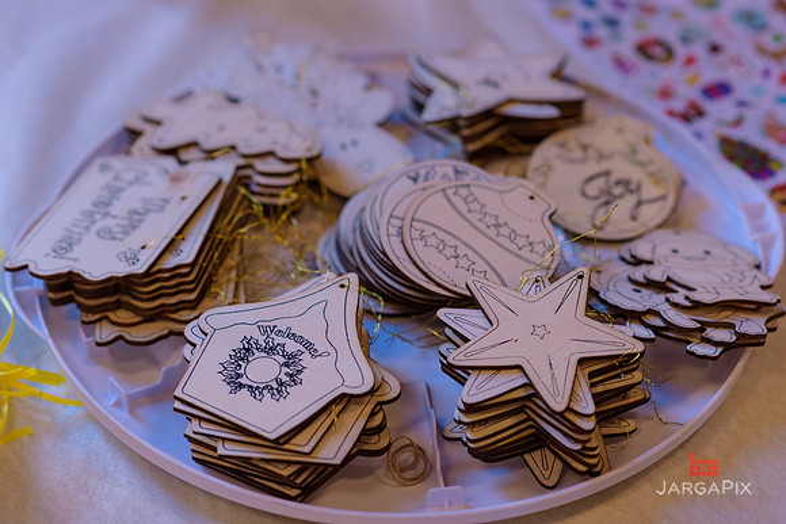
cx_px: 393
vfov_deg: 16.1
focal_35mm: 85
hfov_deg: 23.9
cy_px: 262
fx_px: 1856
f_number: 3.2
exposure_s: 1/160
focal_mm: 85
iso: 800
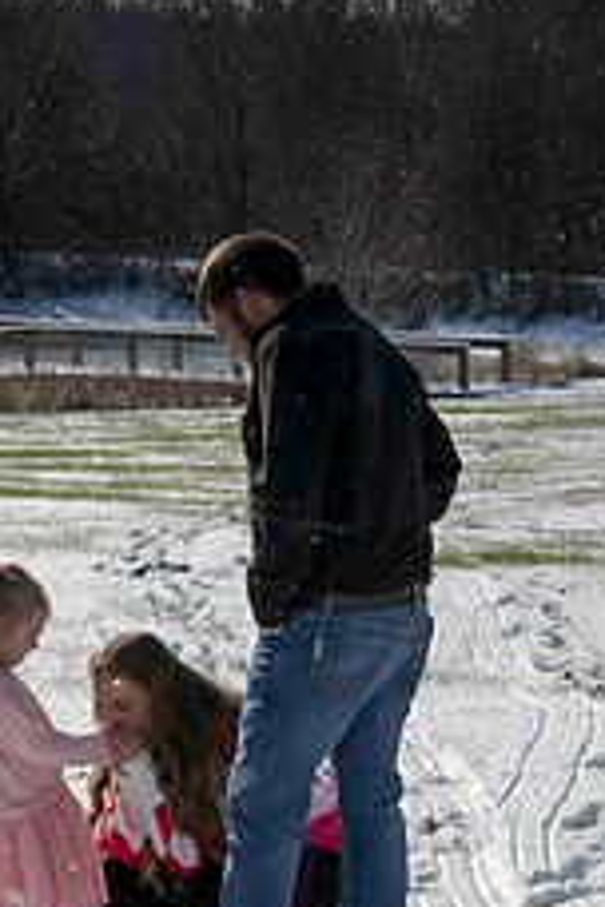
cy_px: 780
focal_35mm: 168
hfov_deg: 8.2
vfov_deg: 12.2
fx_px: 4235
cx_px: 207
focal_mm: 85
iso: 800
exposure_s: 1/640
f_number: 29
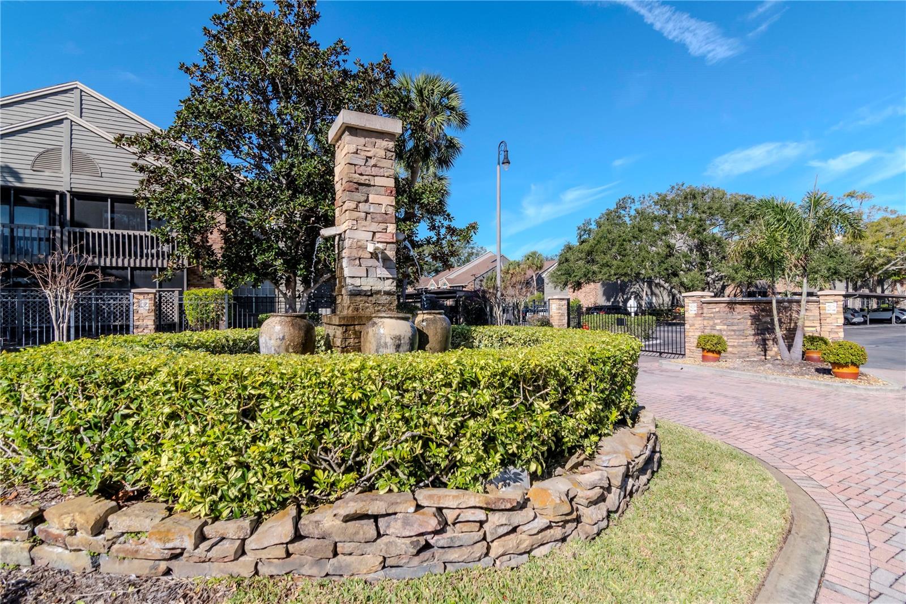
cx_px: 453
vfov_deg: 72.0
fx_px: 415
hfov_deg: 95.0
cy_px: 302
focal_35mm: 16
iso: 640
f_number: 9
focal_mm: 11
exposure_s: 1/1000
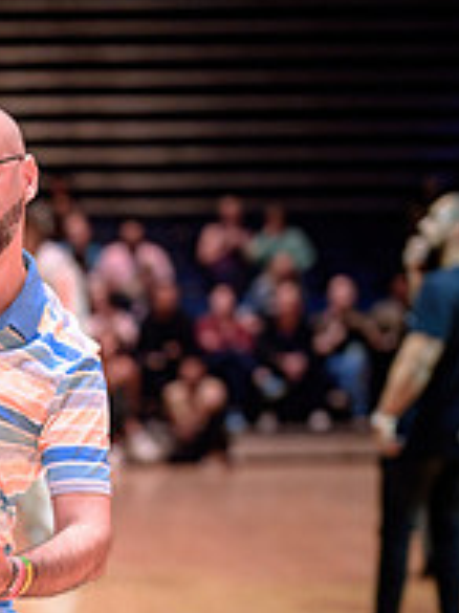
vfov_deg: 12.2
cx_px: -76
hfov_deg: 9.1
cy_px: 566
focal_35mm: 161
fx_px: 2850
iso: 1250
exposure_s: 1/250
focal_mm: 50
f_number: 1.4
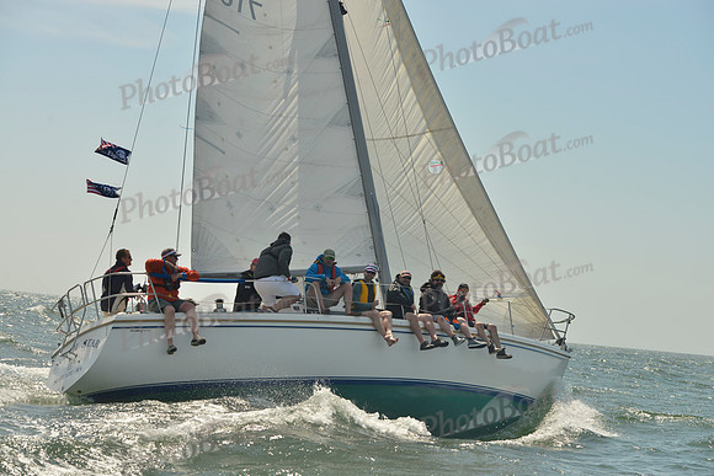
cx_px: 357
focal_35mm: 70
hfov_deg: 28.8
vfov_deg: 19.5
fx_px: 1389
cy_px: 238
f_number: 8
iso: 200
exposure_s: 1/1250
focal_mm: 70
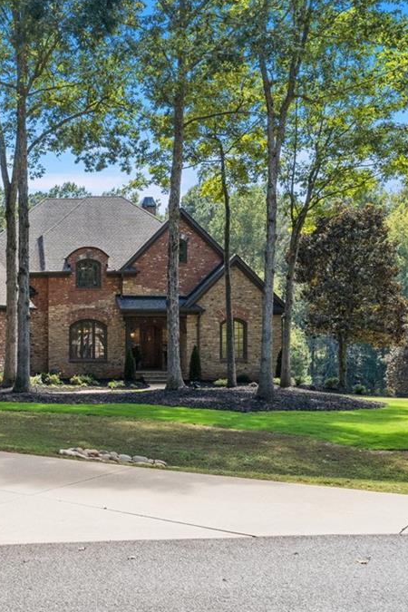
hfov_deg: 28.5
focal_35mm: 44
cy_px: 305
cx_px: -9
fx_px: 748
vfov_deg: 44.5
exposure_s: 1/1250
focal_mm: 29
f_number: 6.3
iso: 1250
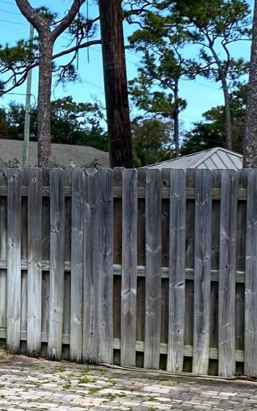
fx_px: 1132
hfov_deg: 12.3
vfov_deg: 20.5
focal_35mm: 101
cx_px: -142
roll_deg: -0.5
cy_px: 268
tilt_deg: -4.5
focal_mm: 4.25
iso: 32
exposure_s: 1/1701
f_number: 1.8
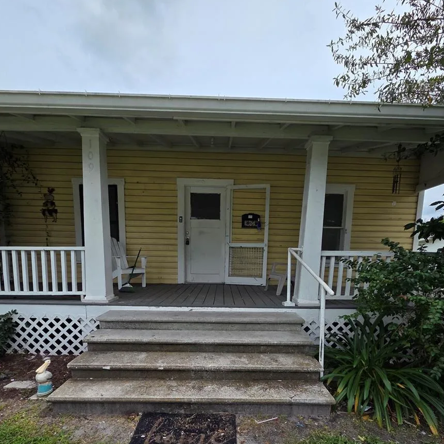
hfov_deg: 87.4
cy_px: 295
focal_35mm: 16
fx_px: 232
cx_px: 224
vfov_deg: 84.5
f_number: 2.2
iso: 50
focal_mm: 2.2
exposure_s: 1/2032
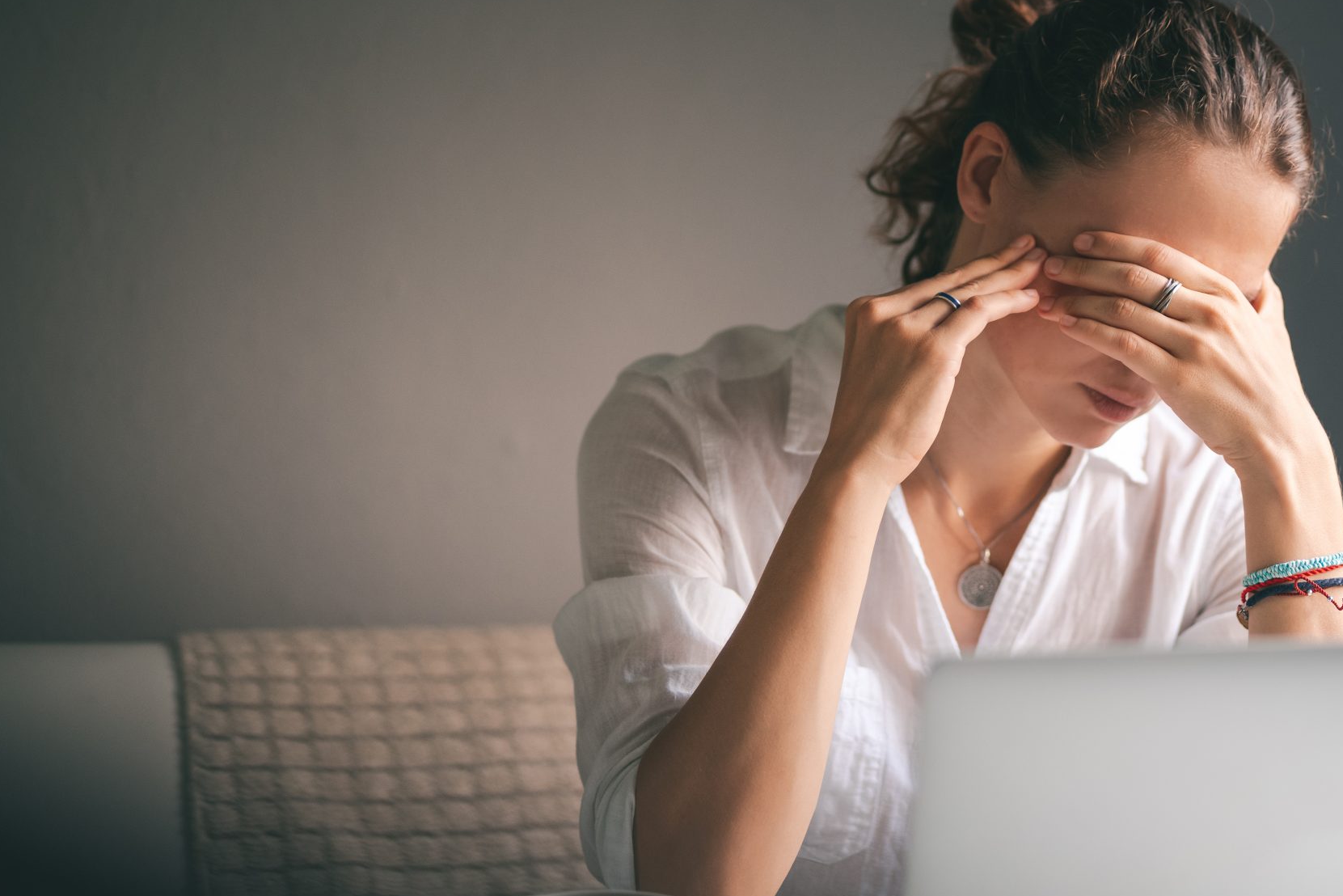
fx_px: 4888
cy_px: 499
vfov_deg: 10.5
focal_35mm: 131
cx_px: 965
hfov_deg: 15.6
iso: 250
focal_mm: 85
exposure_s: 1/250
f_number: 2
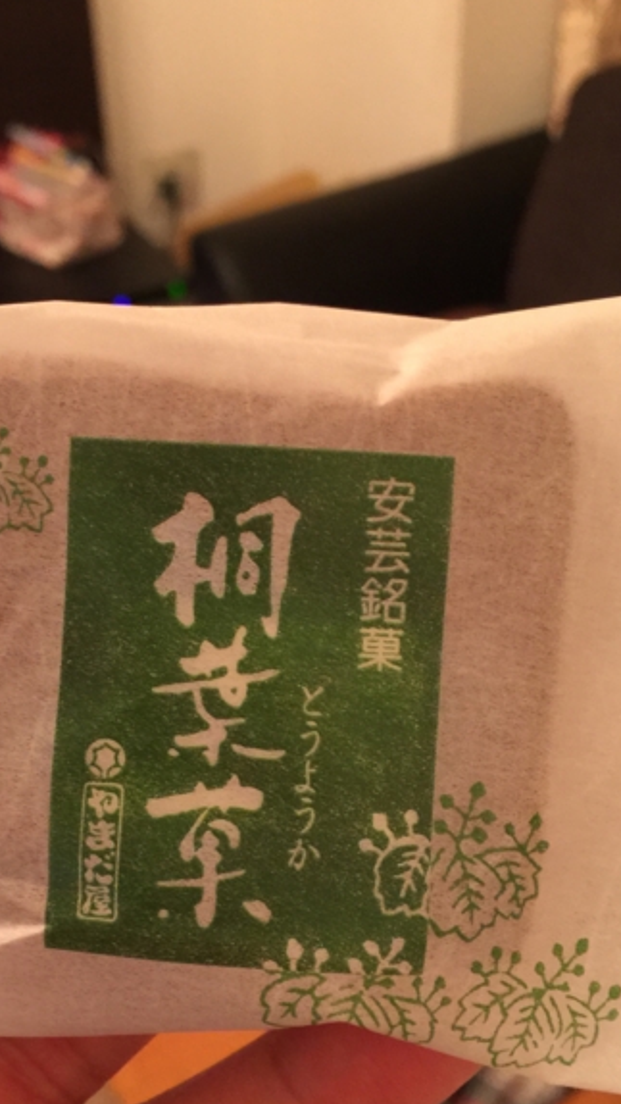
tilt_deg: -39.7
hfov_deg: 27.0
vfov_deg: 46.3
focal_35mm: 44
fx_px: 1288
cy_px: 617
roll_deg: +4.8
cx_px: 227
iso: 80
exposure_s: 1/4
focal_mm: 4.15
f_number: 2.2
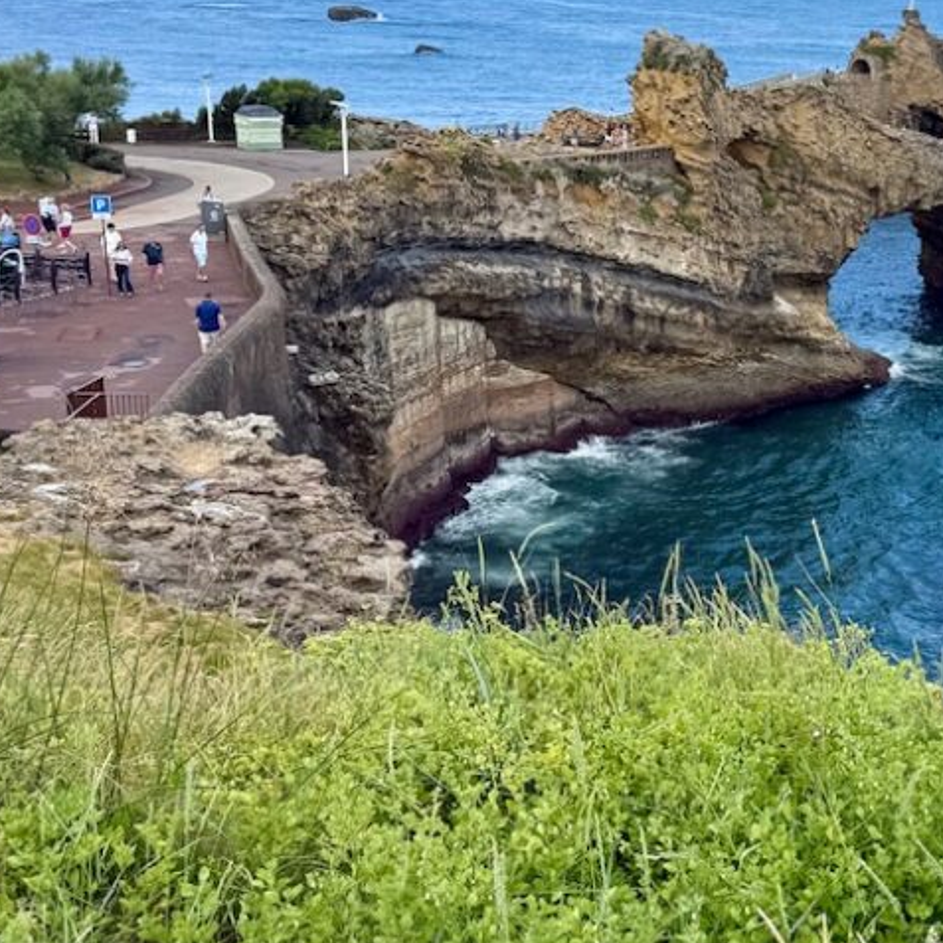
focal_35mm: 56
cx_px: 906
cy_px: 376
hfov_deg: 28.9
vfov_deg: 30.5
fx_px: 1726
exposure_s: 1/3584
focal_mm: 6.76
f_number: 1.78
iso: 80
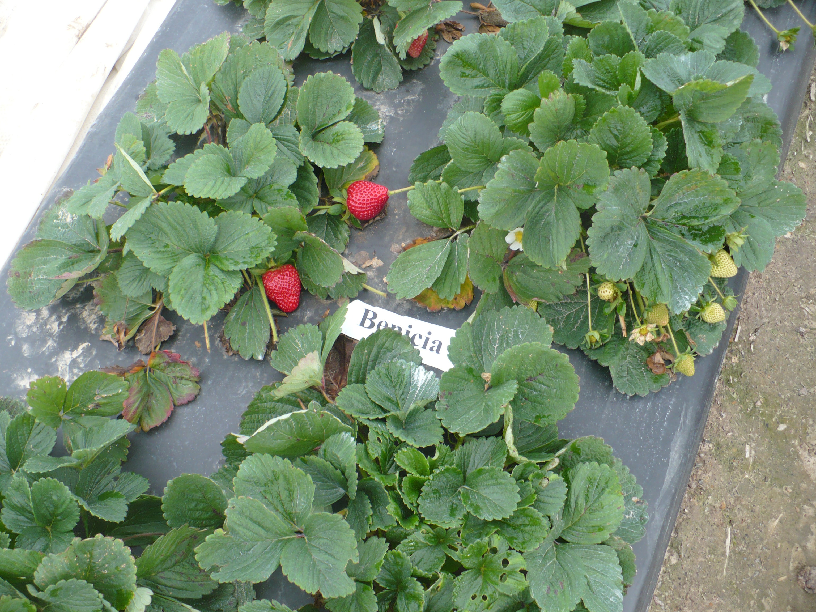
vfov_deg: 38.7
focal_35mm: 37
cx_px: 408
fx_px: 872
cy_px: 306
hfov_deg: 50.1
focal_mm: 6.1
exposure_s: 1/125
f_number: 2.8
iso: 100
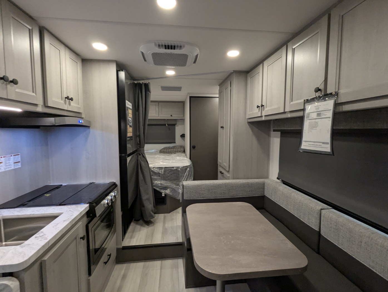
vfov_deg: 78.2
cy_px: 146
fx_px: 180
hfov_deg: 94.4
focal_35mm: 16
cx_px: 194
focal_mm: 2.35
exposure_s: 1/77.5
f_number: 2.2
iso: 275
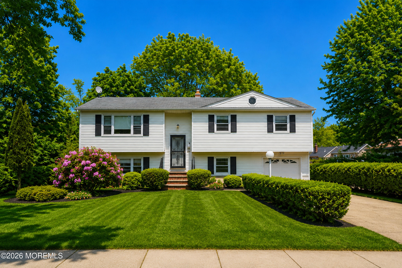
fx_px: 329
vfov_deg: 44.3
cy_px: 134
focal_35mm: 30
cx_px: 201
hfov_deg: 62.8
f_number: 8
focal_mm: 29.5
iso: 100
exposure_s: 1/125
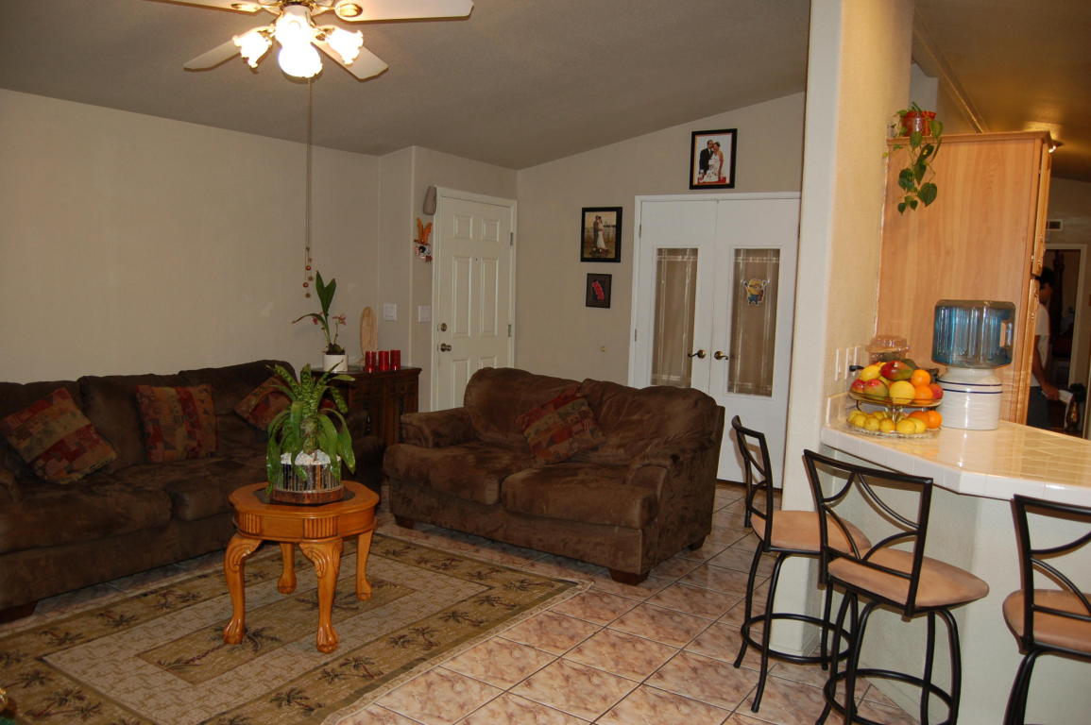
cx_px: 546
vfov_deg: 47.9
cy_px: 362
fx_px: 818
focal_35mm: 27
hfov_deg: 67.4
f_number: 3.5
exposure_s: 1/60
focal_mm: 18
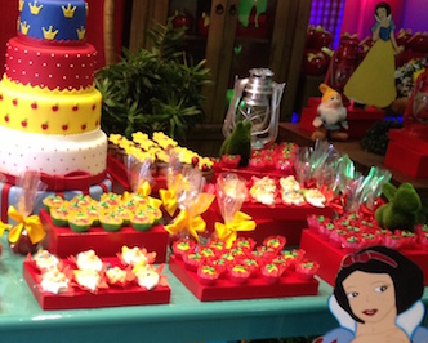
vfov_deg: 21.1
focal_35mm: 72
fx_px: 913
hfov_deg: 25.9
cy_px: 268
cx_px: 85
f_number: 2.4
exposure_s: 1/20
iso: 160
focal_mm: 4.28
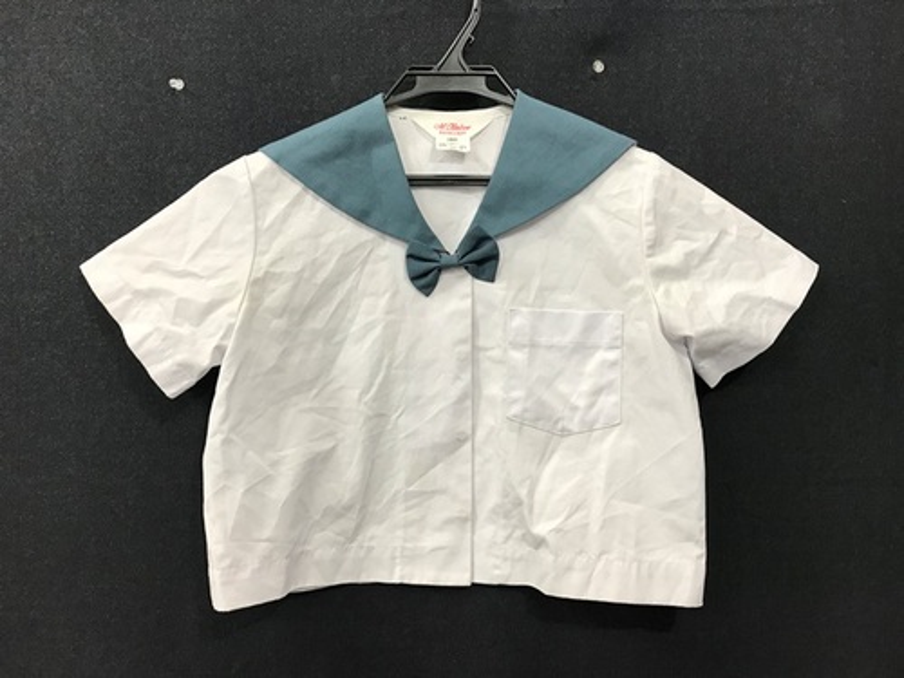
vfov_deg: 49.7
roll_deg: -0.3
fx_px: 731
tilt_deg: -0.6
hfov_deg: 63.4
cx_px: 452
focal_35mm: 28
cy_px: 339
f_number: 1.8
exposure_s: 1/33
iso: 32
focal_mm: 3.99
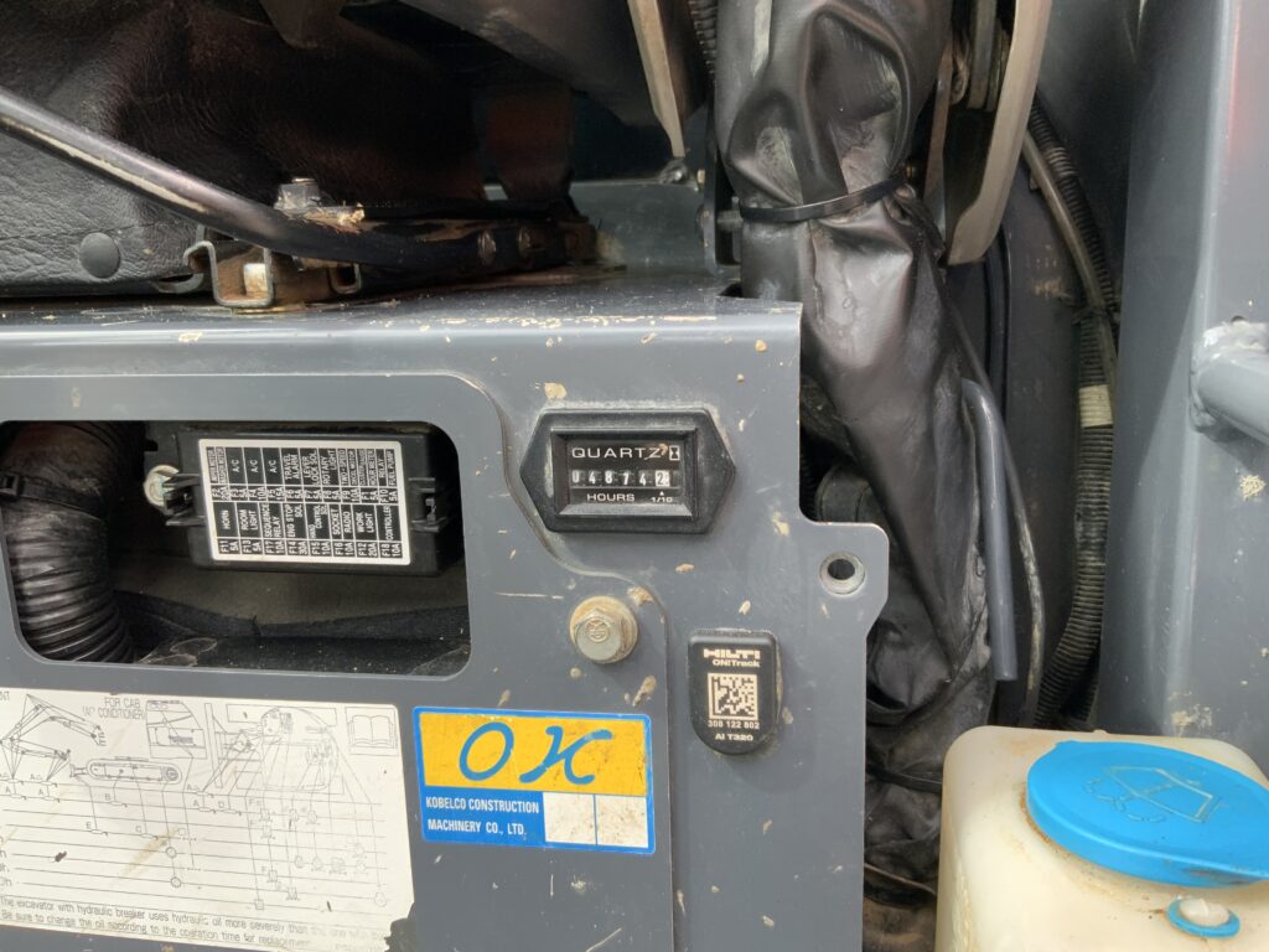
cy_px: 476
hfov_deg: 61.7
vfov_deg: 48.2
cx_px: 634
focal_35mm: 29
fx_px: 1063
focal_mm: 3
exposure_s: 1/122
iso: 40
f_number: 1.8
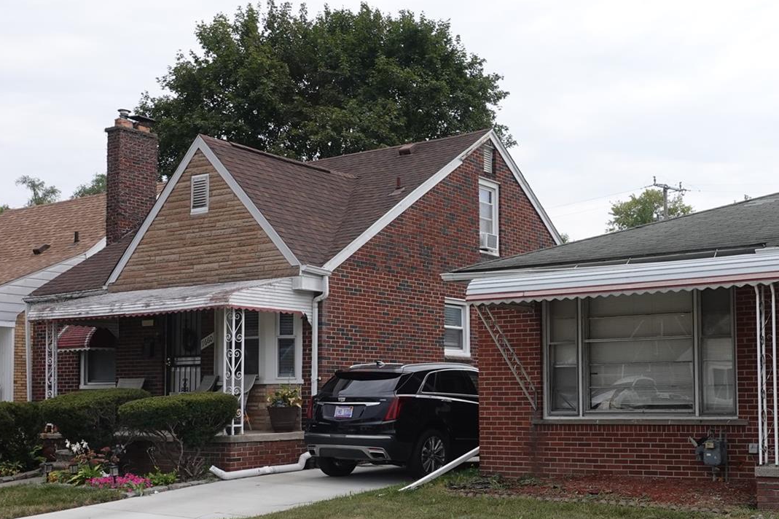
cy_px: 344
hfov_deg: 42.1
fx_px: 995
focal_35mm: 46
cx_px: 528
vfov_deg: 29.0
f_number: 4
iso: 100
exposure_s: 1/400
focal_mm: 8.8
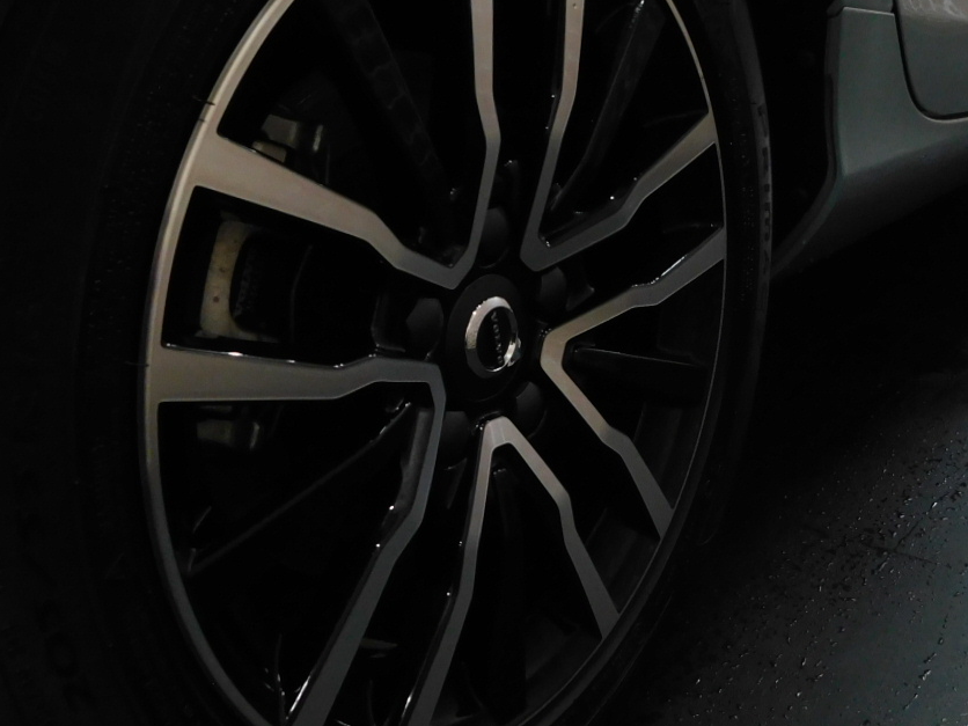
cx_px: 710
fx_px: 1230
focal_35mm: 44
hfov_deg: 41.8
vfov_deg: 32.9
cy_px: 381
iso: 280
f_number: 3
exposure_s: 1/30
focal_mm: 4
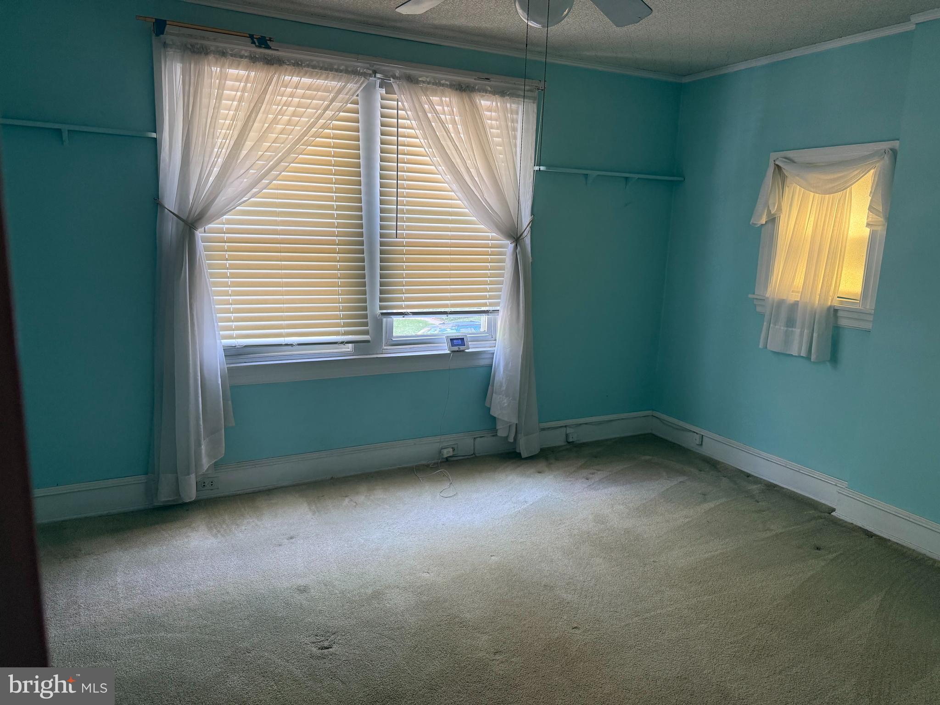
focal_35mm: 24
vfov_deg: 56.8
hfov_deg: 71.6
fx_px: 652
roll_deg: -2.2
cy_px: 352
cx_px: 470
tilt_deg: -9.0
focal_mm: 6.76
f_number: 1.78
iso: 200
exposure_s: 1/60
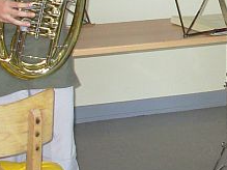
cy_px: -11
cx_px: 243
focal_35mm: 139
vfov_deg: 10.5
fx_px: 911
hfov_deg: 13.9
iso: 103
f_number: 2.9
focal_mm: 6.3
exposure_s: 1/65.9
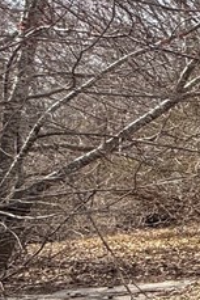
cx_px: 588
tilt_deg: -6.9
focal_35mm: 65
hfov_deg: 11.7
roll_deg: -1.9
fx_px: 541
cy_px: 242
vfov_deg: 30.2
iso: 50
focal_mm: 2.22
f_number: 2.2
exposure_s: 1/742
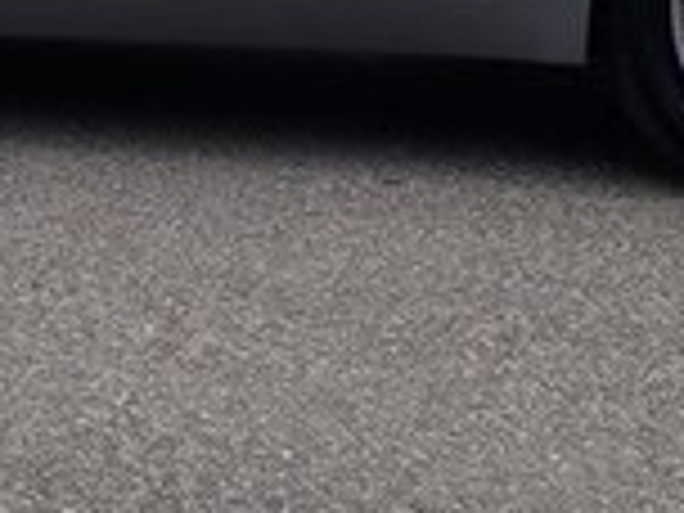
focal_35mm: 117
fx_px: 2312
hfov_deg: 16.4
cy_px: -308
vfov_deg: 12.0
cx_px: -40
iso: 40
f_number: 1.9
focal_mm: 3.6
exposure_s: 1/448
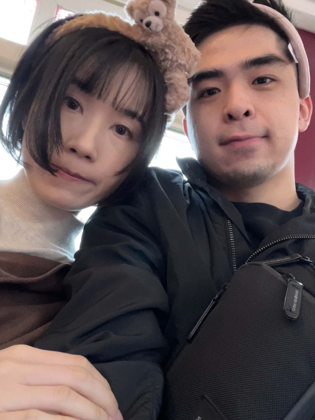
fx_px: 364
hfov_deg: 46.8
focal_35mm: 30
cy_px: 210
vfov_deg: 60.0
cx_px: 158
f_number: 2.2
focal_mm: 2.71
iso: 800
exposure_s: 1/17
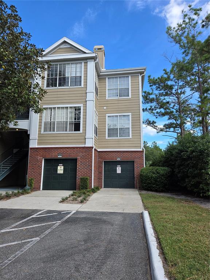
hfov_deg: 58.9
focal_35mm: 23
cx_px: 105
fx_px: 186
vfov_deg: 73.9
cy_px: 140
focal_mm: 5.4
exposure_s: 1/845
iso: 25
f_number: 1.8
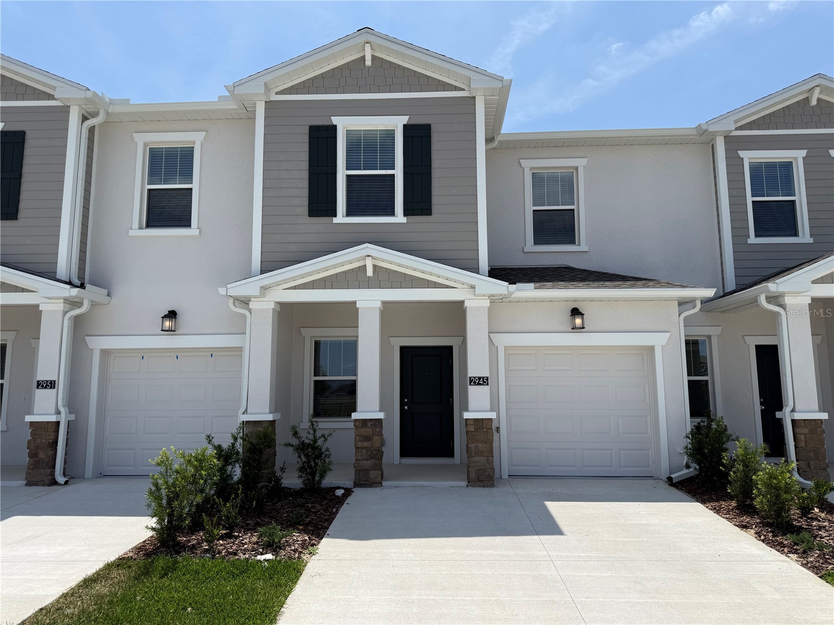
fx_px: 578
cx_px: 417
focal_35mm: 24
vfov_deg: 56.8
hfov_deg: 71.6
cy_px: 312
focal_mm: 6.76
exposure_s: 1/7353
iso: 80
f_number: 1.78
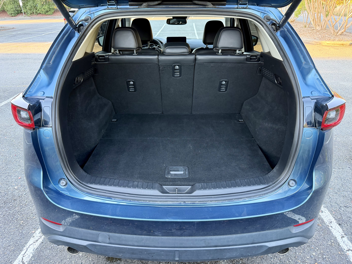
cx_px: 176
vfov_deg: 56.8
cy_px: 132
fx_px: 244
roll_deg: +1.8
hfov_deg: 71.6
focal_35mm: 24
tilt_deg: -26.0
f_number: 1.78
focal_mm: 6.76
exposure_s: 1/60
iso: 250
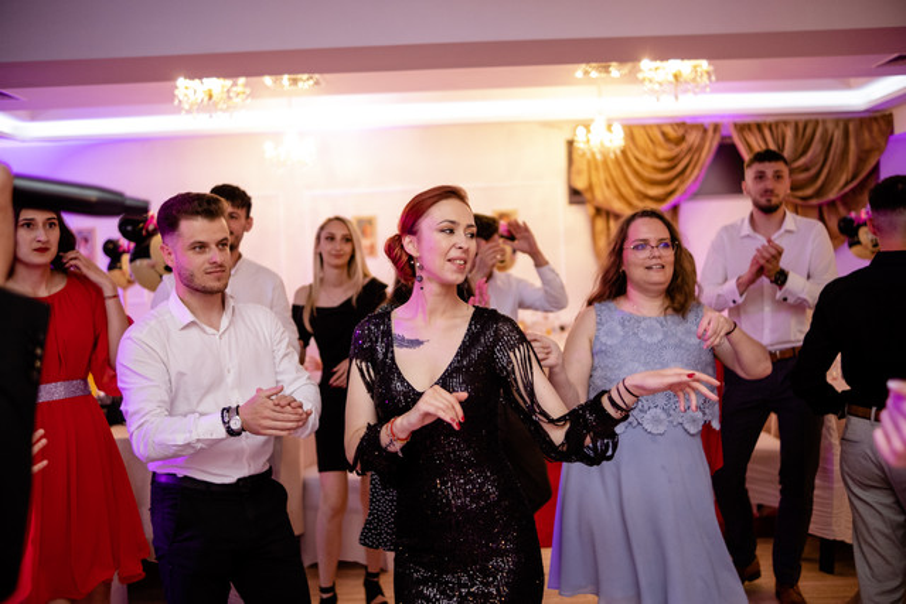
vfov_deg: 37.9
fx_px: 881
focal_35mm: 35
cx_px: 453
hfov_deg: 54.4
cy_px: 302
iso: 800
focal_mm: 23
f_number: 1.4
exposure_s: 1/160
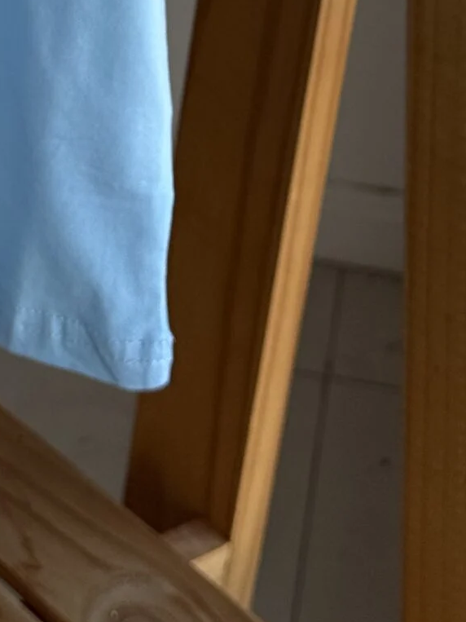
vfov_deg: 11.6
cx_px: -224
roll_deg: -1.2
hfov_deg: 9.0
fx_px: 2891
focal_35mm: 161
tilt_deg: -24.3
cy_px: -380
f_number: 1.78
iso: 64
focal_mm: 6.76
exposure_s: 1/450
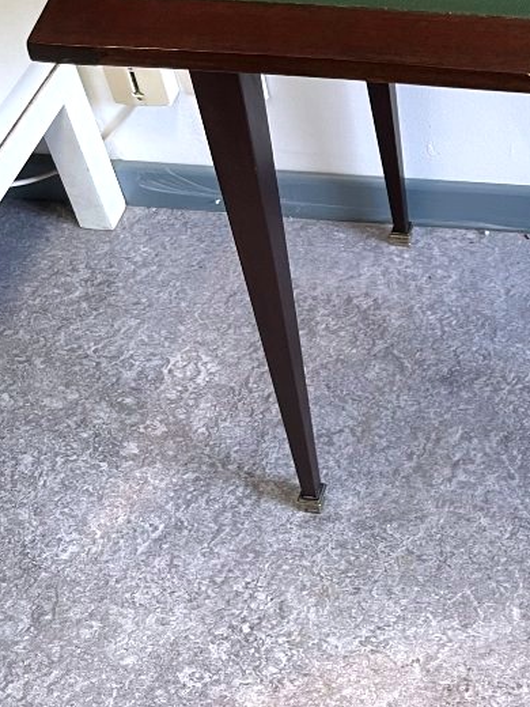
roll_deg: -0.3
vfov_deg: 30.2
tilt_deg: -38.9
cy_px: 22
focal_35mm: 60
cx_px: 586
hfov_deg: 23.0
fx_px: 1225
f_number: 1.6
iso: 80
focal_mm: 5.1
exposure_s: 1/50
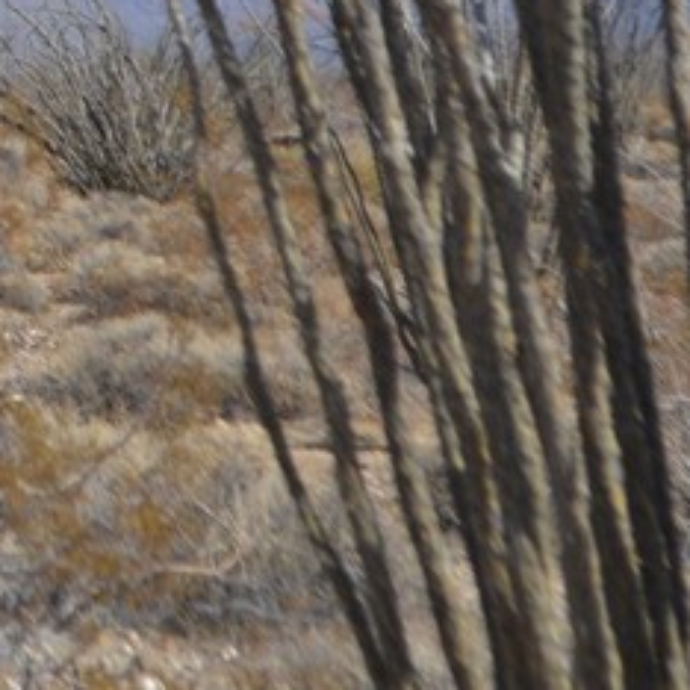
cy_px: -174
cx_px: -728
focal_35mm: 325
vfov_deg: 5.4
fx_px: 7329
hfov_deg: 5.3
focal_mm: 55
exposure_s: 1/1600
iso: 400
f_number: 7.1
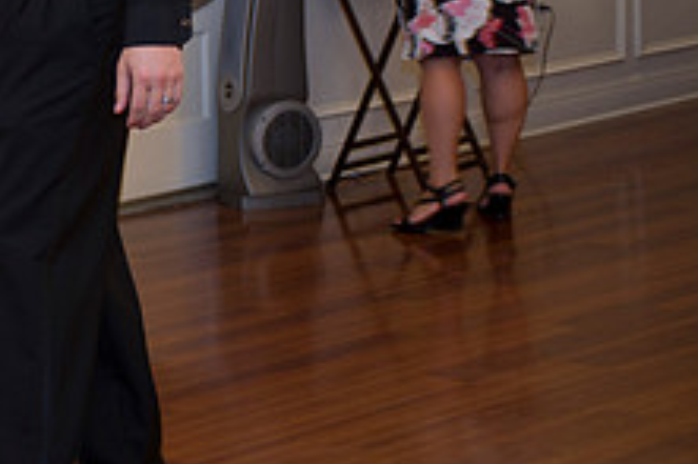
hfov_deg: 15.1
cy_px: 41
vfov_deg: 10.4
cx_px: -148
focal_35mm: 131
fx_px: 2538
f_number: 2.8
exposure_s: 1/50
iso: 1250
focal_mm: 50
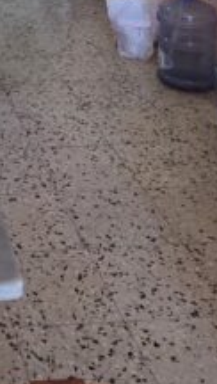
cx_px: -146
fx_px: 683
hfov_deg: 15.9
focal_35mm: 67
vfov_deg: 24.9
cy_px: -178
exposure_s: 1/50
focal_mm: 2.2
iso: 250
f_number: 1.9
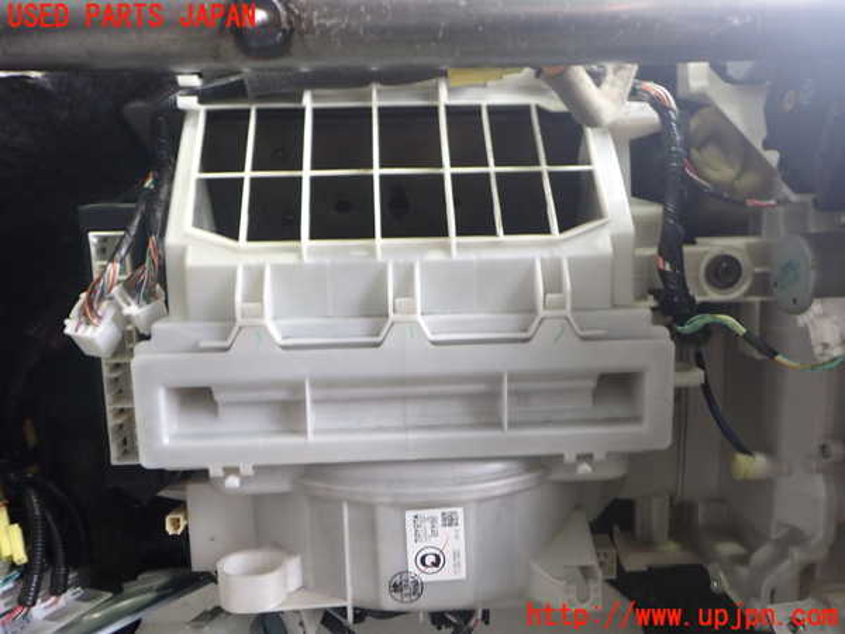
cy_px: 317
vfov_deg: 46.8
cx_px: 422
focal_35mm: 30
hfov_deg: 60.0
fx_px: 732
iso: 200
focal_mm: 5.4
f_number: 2.3
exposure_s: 1/50
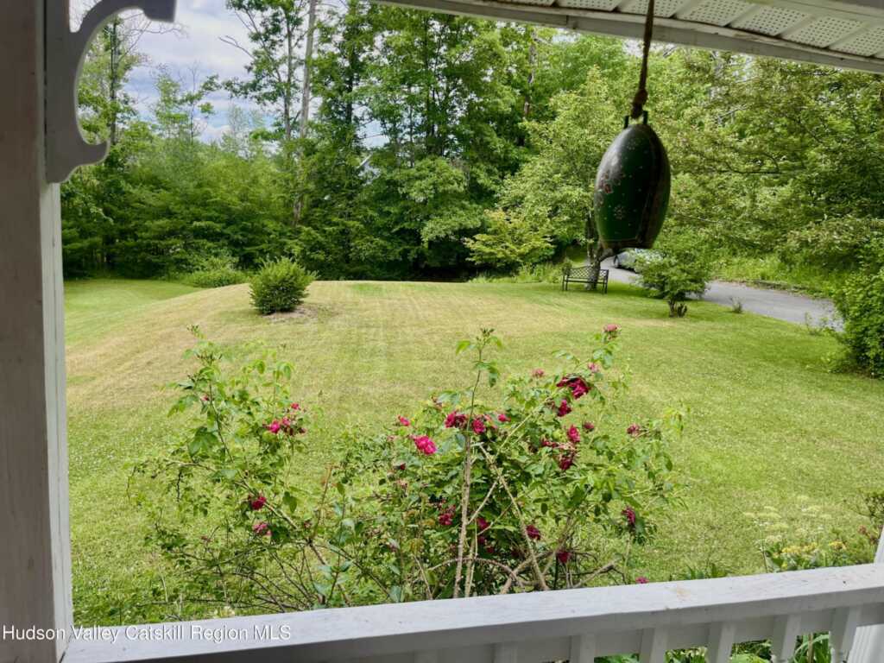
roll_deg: -3.4
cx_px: 442
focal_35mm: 26
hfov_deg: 67.3
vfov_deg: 53.1
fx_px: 664
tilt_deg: -9.4
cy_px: 332
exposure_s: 1/631
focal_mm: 5.1
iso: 50
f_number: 1.6
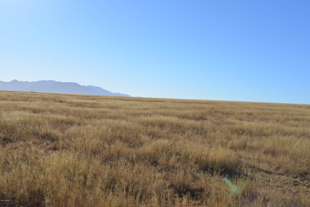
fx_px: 388
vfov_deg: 29.9
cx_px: 155
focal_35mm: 45
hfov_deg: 43.6
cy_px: 104
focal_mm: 45
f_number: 9
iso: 100
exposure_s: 1/320
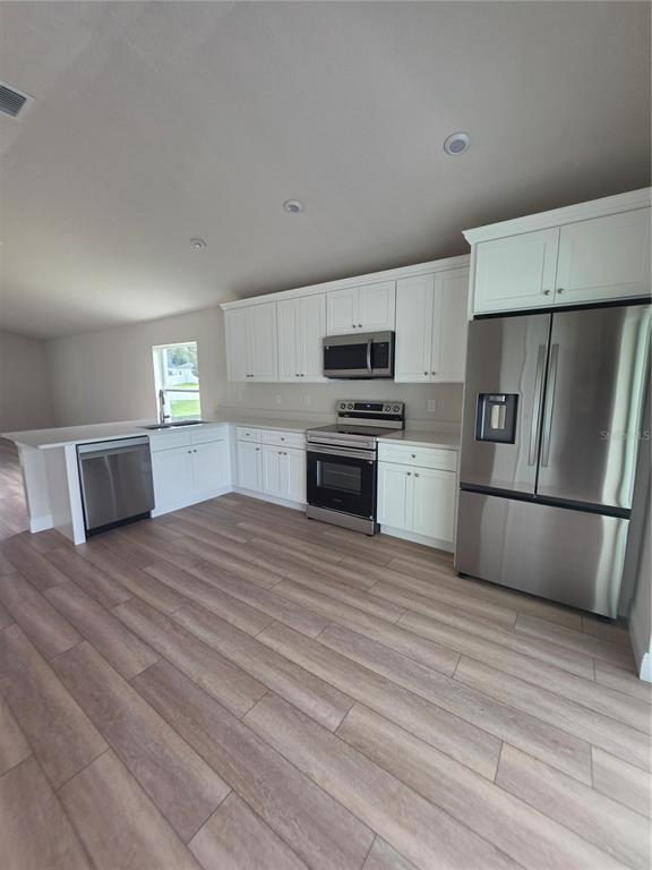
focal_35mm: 13
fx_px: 326
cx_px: 326
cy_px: 435
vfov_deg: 106.2
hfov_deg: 89.9
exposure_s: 1/120
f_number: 1.9
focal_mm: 2.2
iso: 80
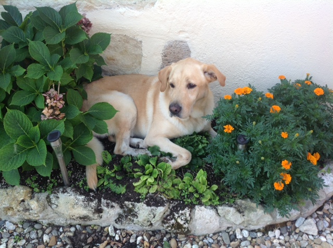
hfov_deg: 52.7
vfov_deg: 40.6
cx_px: 166
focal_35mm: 35
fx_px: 336
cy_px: 124
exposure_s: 1/302
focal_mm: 4.28
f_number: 2.4
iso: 50
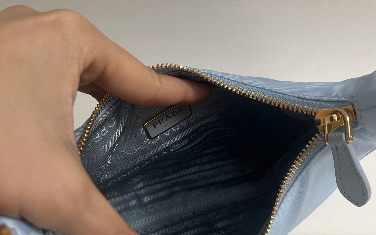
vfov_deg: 34.0
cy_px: 163
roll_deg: +0.0
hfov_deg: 52.7
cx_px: 188
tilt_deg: -16.0
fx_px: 379
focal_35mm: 37
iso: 250
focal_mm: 5.7
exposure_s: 1/60
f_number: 1.5
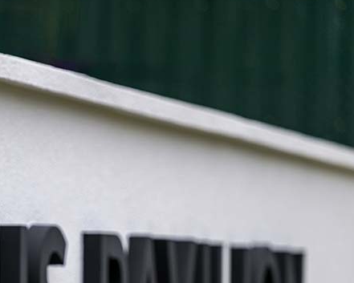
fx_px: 2997
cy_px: 245
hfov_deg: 6.7
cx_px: 37
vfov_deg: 5.4
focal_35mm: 286
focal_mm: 140
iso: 180
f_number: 2.8
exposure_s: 1/3200
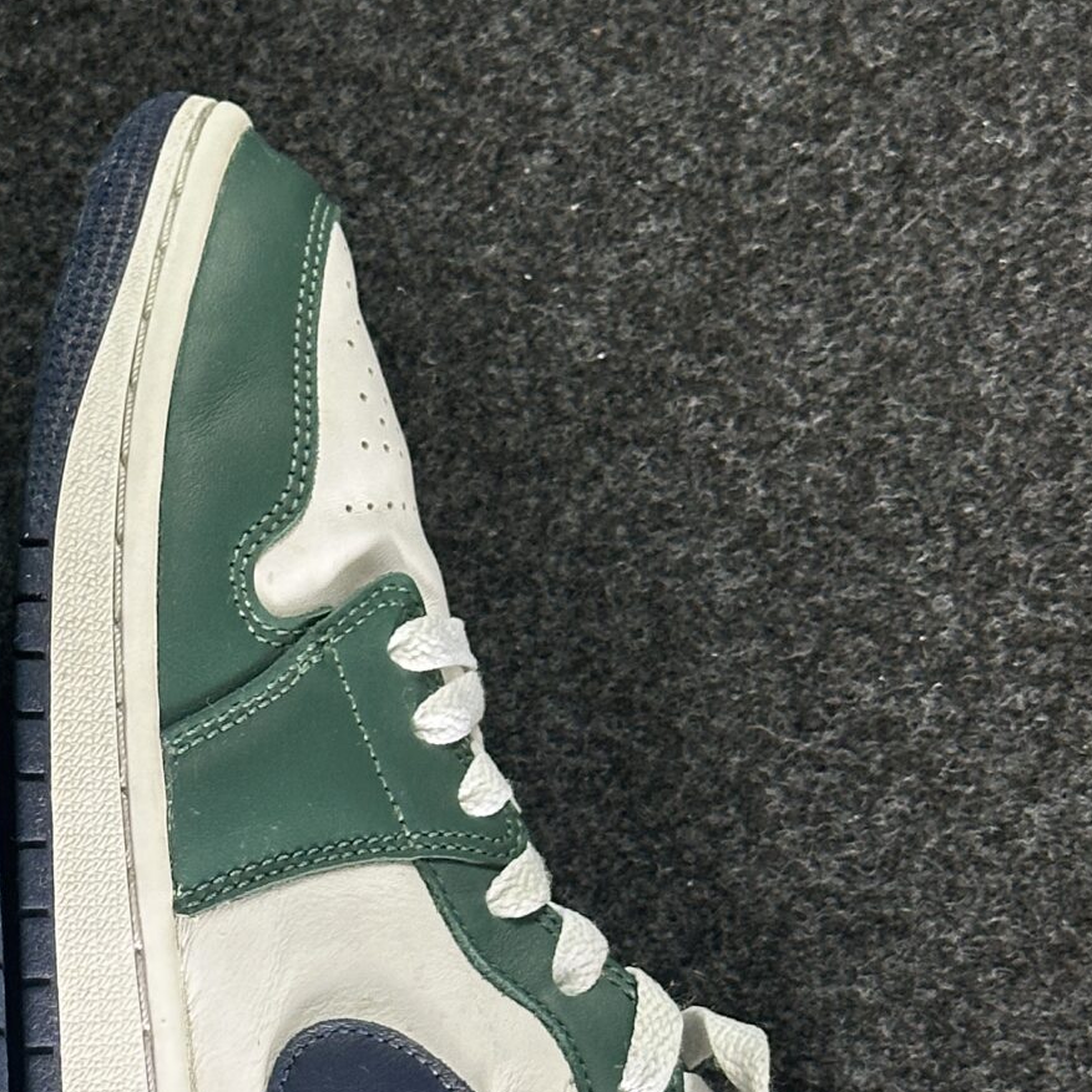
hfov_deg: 13.9
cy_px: 1010
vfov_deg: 13.9
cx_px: 9
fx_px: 4426
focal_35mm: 124
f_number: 1.78
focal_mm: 6.86
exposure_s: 1/50
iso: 200
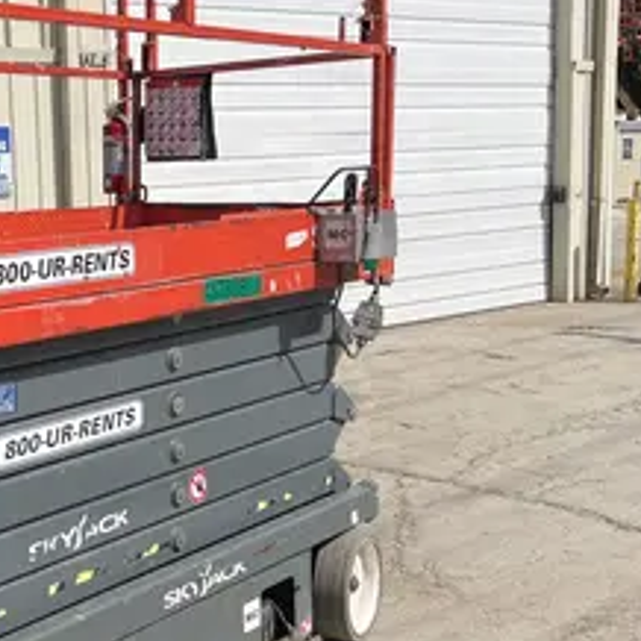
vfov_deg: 29.5
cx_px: 26
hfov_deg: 28.1
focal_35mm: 58
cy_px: 369
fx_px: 1215
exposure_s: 1/6494
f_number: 1.6
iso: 50
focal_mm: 5.1
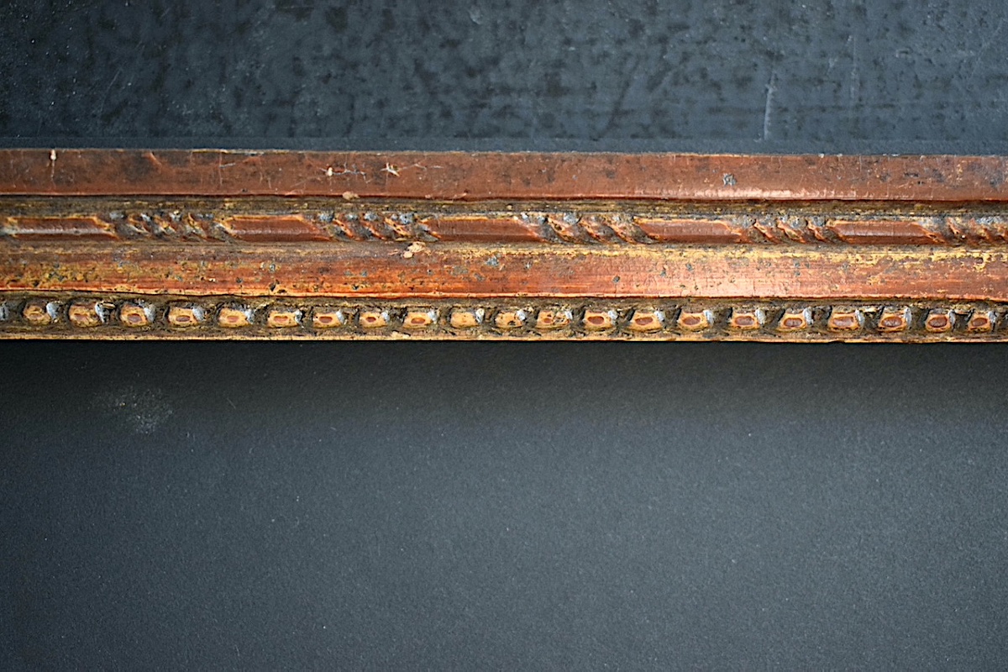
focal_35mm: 52
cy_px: 336
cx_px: 504
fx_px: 1470
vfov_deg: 25.8
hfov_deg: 37.9
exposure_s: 1/125
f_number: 4.5
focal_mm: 35
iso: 2500
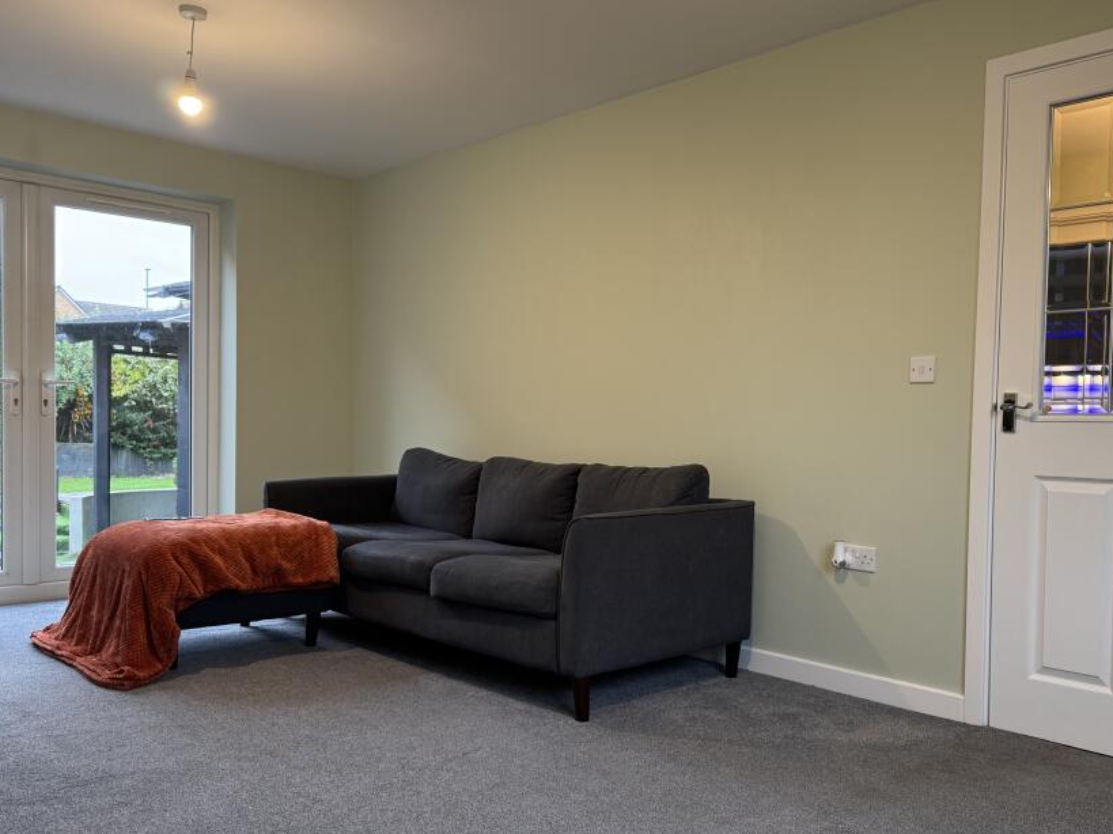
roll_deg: -0.9
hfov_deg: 59.3
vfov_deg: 46.7
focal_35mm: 30
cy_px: 455
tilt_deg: -1.4
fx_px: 964
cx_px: 684
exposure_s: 1/50
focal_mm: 6.76
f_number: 1.78
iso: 160
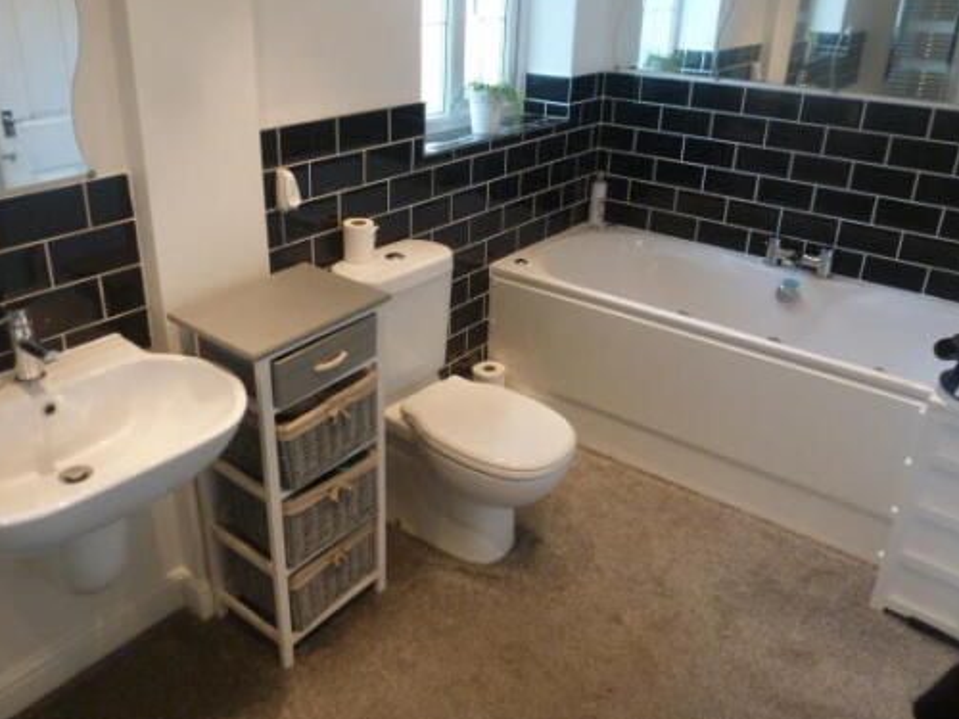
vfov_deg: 49.6
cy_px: 308
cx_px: 419
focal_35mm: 28
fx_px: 776
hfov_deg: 63.2
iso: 320
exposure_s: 1/60
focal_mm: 4.3
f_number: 3.3
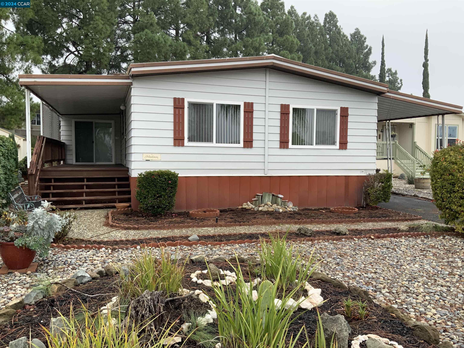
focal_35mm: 29
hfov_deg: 61.7
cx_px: 232
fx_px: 389
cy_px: 174
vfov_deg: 48.2
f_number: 1.8
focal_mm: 3
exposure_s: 1/122
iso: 16
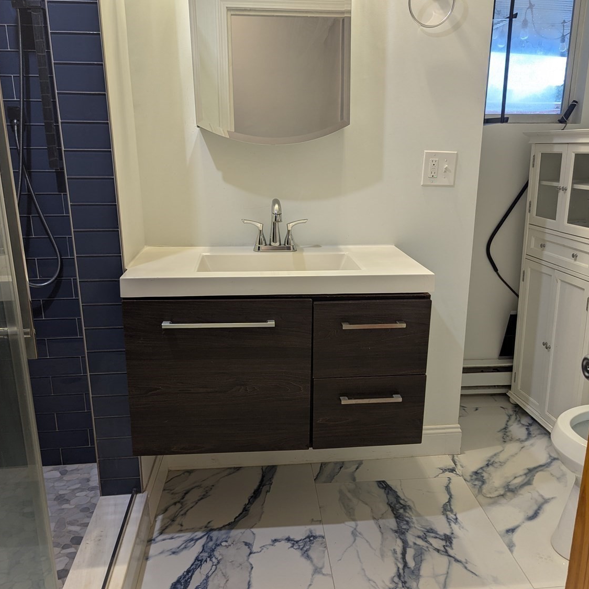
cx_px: 296
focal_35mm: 29
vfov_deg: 55.6
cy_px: 302
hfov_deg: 55.6
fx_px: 558
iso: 40
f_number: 1.85
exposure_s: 1/30
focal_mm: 6.81
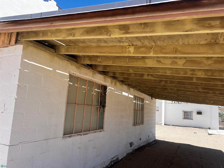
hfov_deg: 67.3
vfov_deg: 53.1
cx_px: 112
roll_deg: -3.0
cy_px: 84
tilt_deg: +8.0
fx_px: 168
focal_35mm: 26
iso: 50
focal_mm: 5.7
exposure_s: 1/3571
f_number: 1.5
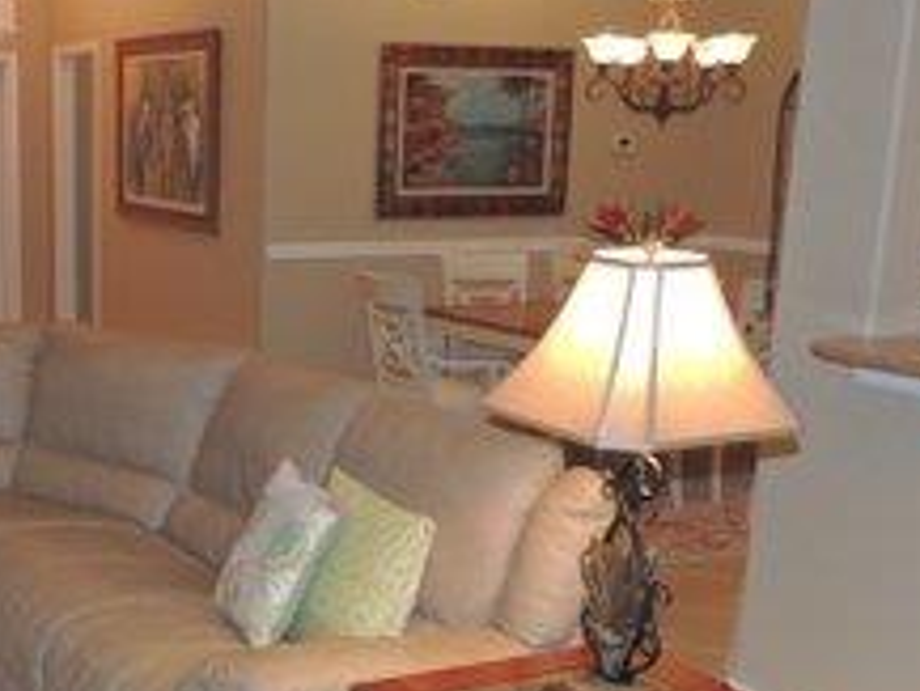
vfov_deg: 27.4
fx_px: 1409
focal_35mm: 53
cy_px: 466
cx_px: 170
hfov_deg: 34.9
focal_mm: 4.3
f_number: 3
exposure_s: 1/30
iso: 200
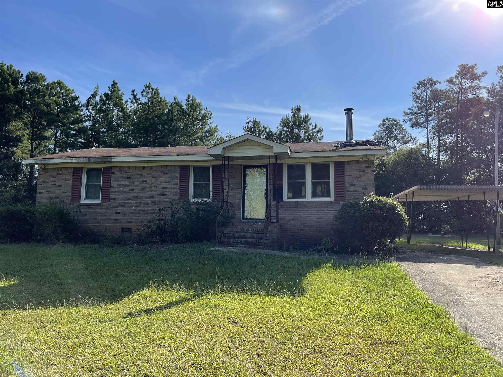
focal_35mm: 26
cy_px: 188
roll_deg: -0.8
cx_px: 252
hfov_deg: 67.3
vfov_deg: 53.1
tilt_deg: +5.5
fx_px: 378
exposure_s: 1/3559
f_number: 1.6
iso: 32
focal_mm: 5.1
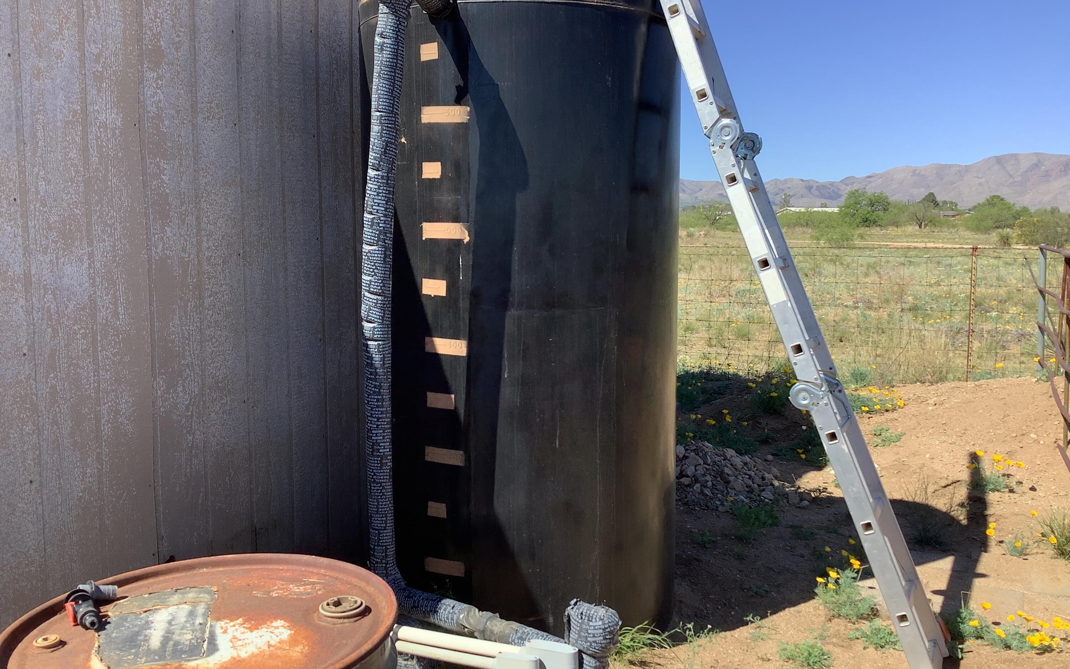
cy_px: 328
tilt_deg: -5.2
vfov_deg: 38.3
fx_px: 962
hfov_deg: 58.1
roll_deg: -0.2
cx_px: 536
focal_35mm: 33
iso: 25
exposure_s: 1/715
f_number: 2.4
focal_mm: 3.3
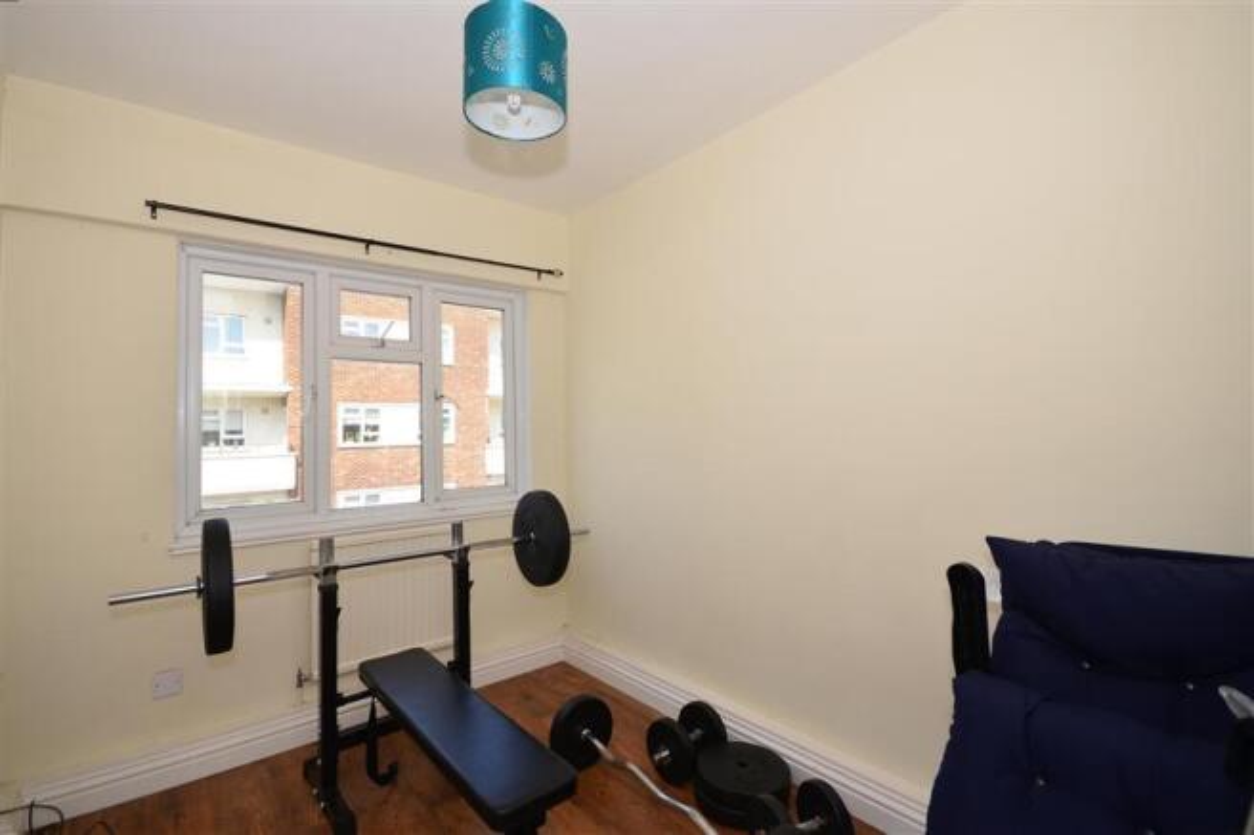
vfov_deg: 77.3
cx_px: 627
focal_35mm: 15
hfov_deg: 100.4
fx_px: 522
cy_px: 418
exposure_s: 1/200
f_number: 7.1
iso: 200
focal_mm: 10
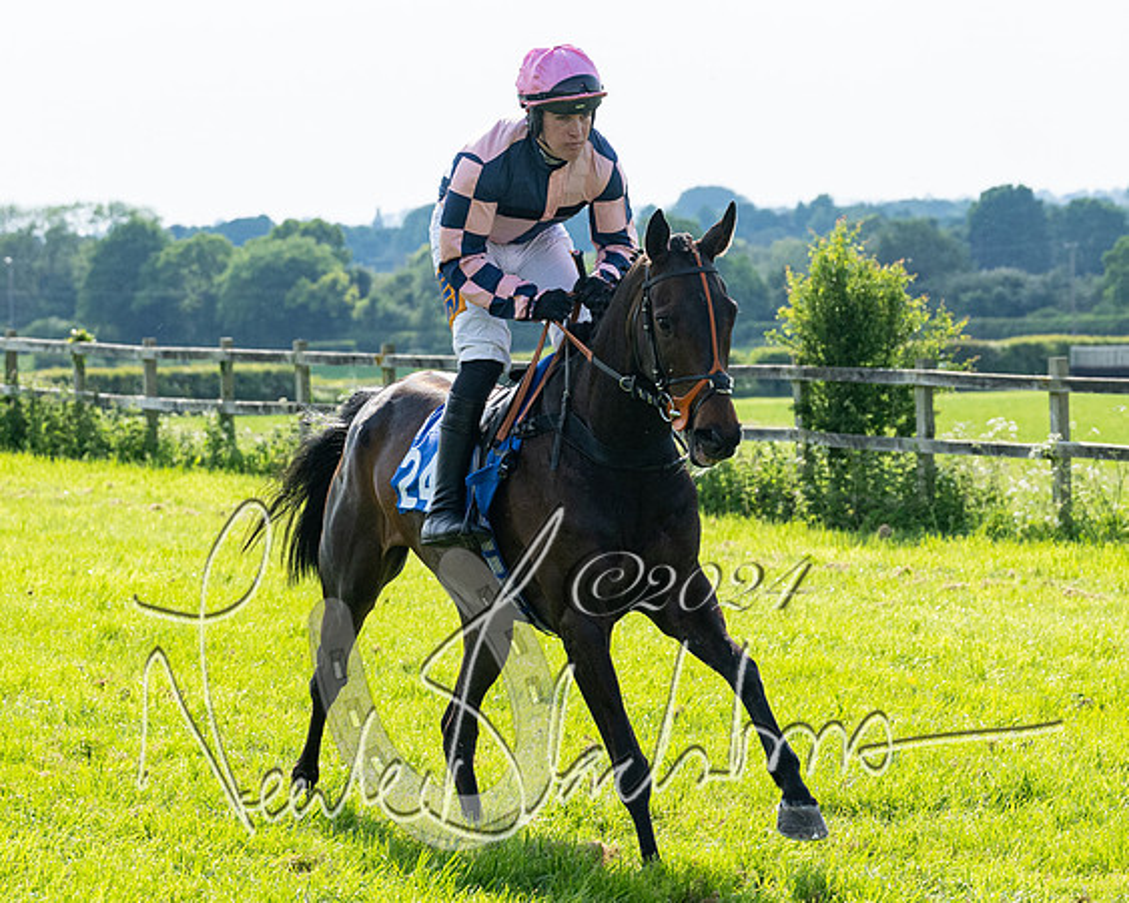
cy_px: 339
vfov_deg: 8.1
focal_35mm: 192
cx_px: 563
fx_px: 6401
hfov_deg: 10.1
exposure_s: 1/2000
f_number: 5
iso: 400
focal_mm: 87
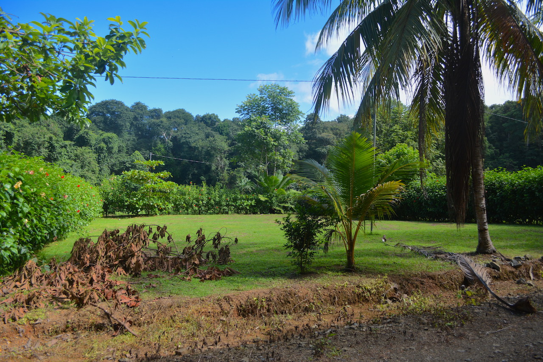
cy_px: 181
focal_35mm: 27
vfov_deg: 47.9
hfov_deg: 67.4
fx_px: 407
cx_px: 272
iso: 400
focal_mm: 18
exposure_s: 1/1250
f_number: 4.5
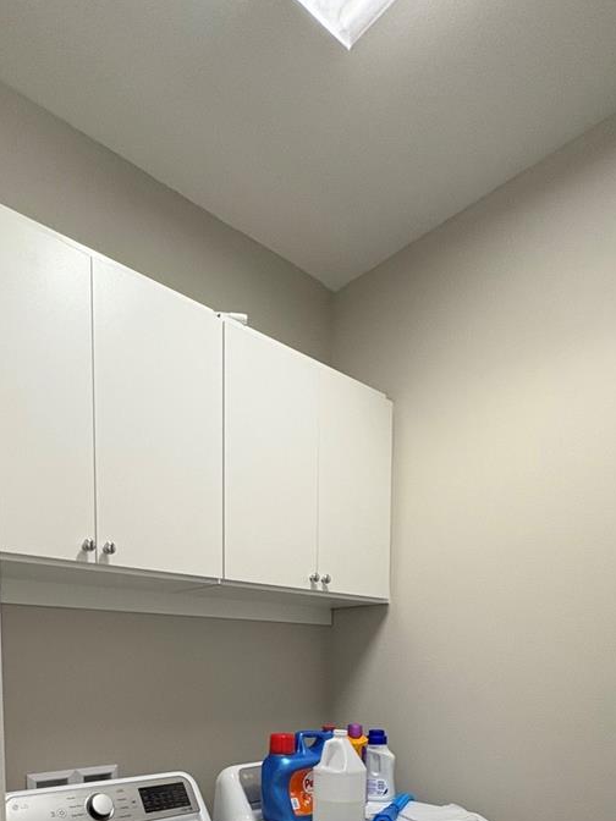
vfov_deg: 60.7
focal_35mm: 25
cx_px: 235
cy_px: 711
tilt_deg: -3.6
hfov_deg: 54.3
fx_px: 593
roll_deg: -0.1
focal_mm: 2.22
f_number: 2.2
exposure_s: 1/60
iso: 250
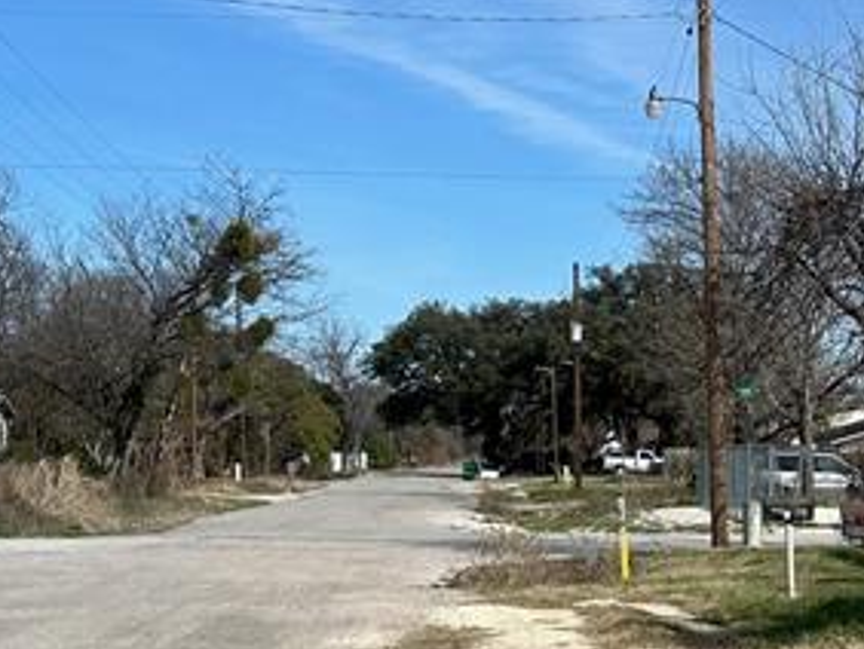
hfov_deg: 21.1
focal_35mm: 87
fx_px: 2173
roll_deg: +0.1
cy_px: 560
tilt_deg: -3.6
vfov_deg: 16.8
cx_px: 1014
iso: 80
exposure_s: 1/5000
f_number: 1.78
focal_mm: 6.86
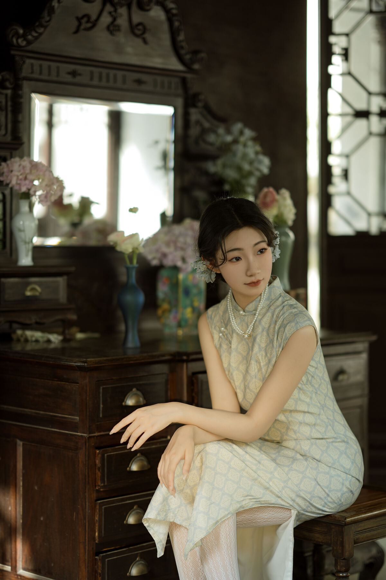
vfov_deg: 23.9
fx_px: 1367
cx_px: 193
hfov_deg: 16.1
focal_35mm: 85
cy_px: 290
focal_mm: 85
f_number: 1.4
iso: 125
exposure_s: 1/200
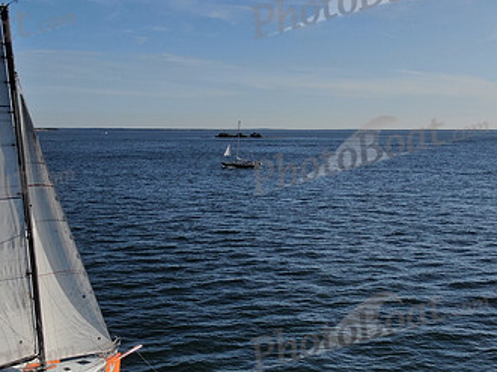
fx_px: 732
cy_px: 263
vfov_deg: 28.2
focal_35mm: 51
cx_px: 164
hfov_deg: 37.1
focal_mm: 5
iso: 100
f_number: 3
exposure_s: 1/2500
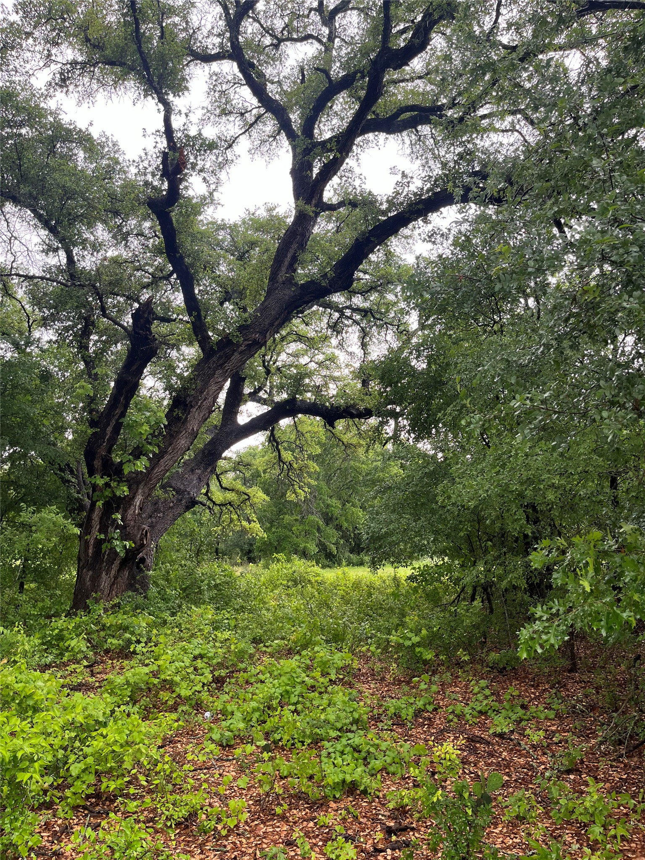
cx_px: 322
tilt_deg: +9.4
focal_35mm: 26
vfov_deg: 67.3
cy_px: 430
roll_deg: -1.3
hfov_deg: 53.1
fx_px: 646
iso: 64
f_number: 1.6
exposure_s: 1/145
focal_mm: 5.1
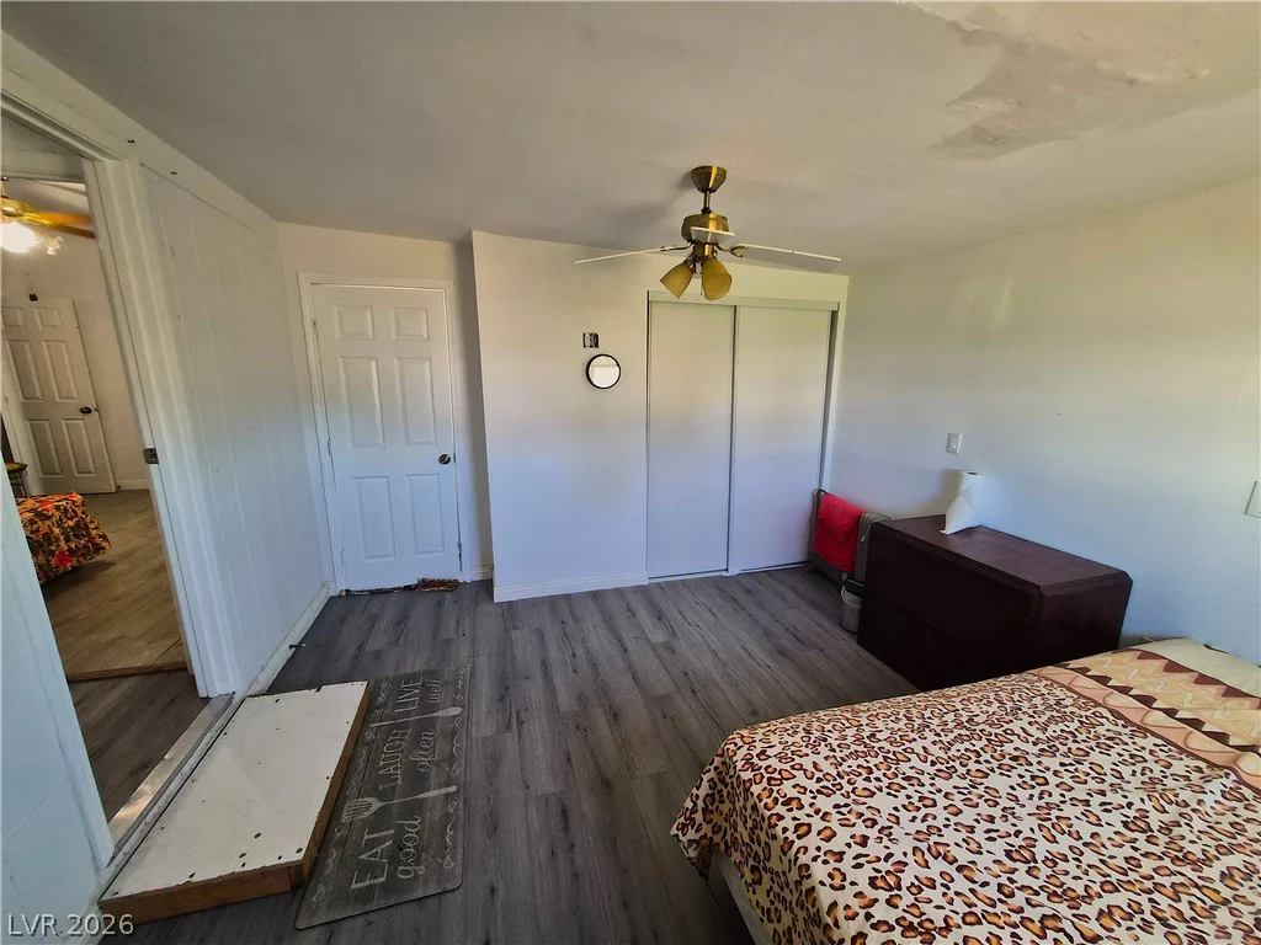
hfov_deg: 106.2
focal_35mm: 13
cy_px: 472
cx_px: 630
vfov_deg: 89.9
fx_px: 474
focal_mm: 1.7
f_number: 2.2
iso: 200
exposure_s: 1/60
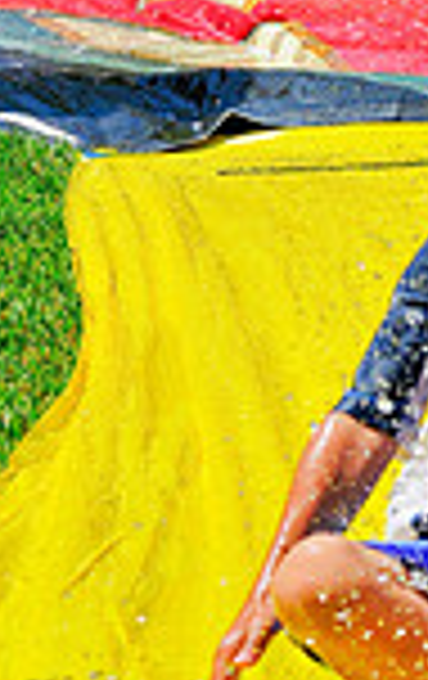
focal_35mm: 318
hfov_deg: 4.1
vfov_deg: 6.6
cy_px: 540
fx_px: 5907
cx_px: 552
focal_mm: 70
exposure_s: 1/800
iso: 200
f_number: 7.1
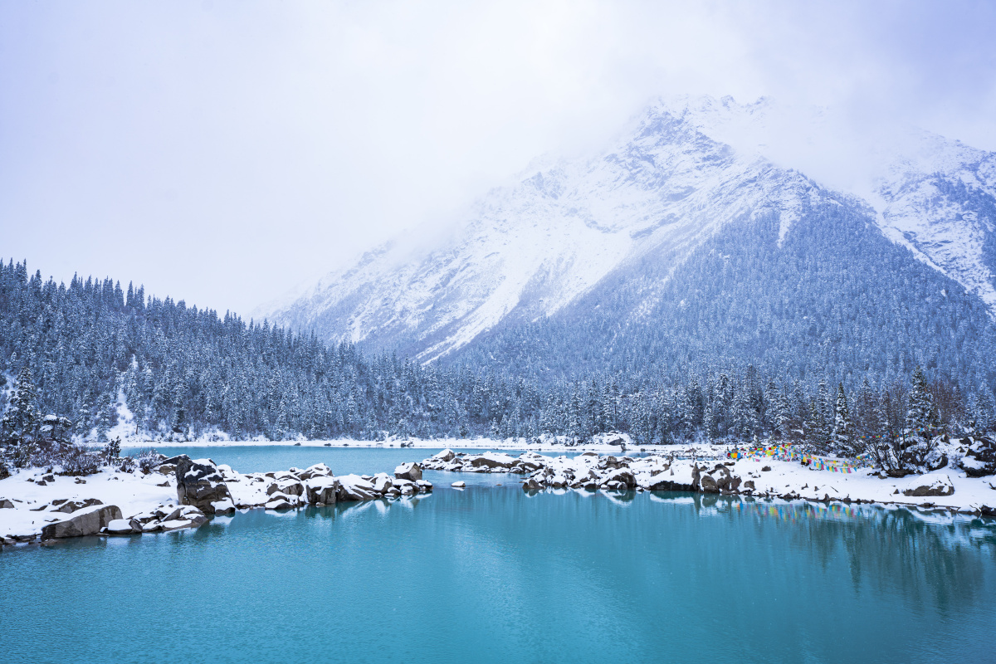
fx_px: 719
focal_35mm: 26
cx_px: 498
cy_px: 332
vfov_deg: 49.6
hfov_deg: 69.4
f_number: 6.3
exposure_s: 1/250
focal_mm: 26
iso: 100
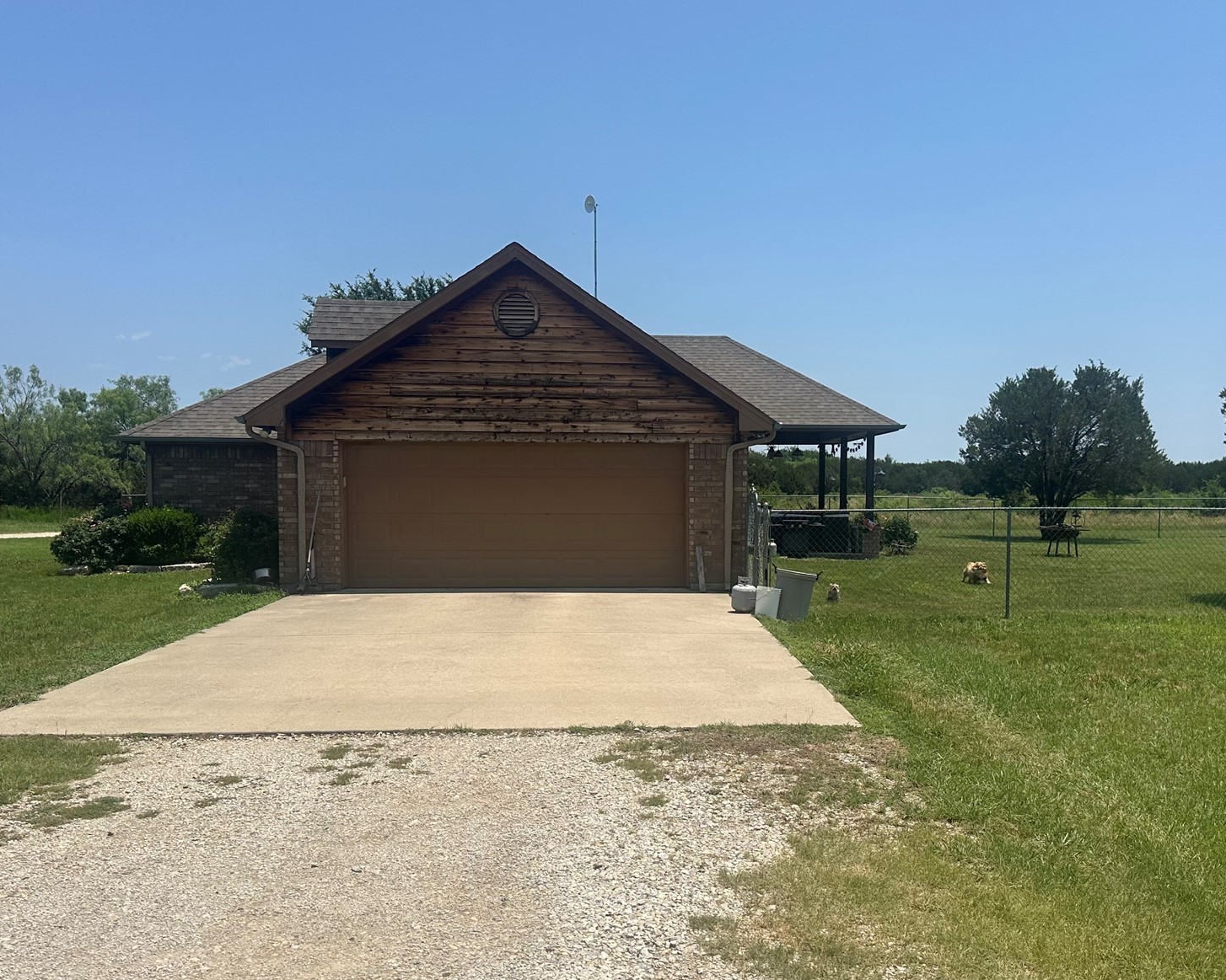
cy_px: 552
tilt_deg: -3.7
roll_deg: +0.1
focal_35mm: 33
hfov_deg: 54.1
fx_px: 1197
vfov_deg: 44.4
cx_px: 675
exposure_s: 1/8197
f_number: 1.78
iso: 80
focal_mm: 6.86
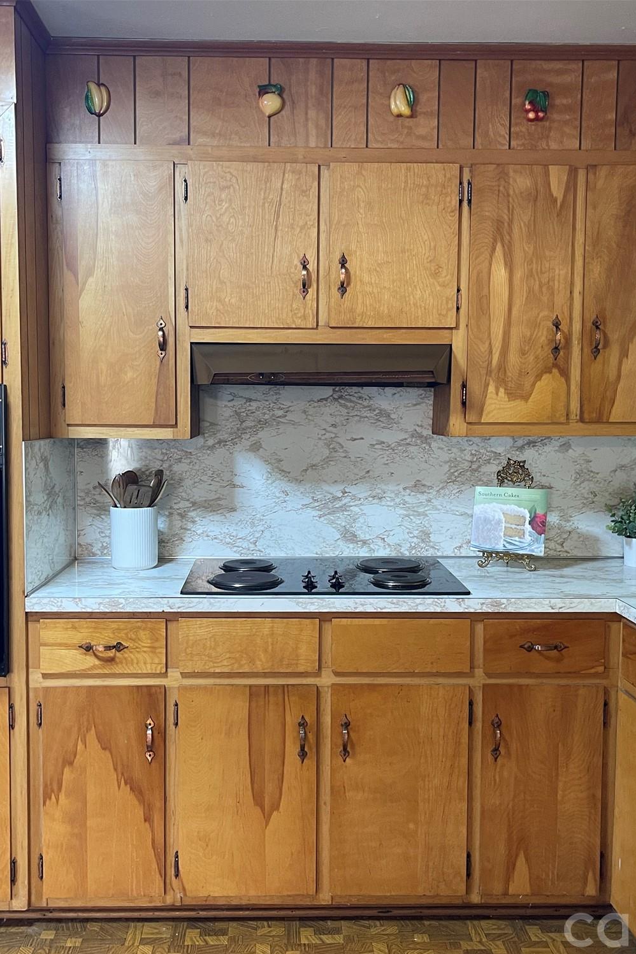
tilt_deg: -5.7
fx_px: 980
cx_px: 295
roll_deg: -1.0
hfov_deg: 35.9
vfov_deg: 51.9
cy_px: 489
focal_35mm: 37
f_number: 1.6
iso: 200
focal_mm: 5.1
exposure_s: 1/60
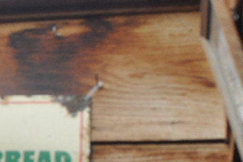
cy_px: 132
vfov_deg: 10.0
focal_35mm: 137
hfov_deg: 14.0
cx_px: -119
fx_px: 924
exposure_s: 1/200
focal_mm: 20
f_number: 7.1
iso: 1600
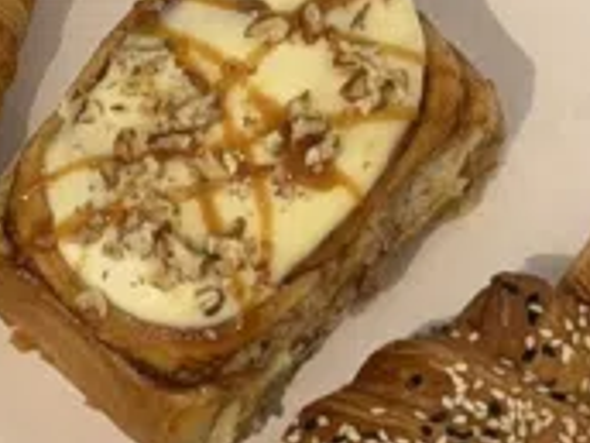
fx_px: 3051
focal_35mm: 179
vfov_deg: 8.3
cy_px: 258
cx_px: 86
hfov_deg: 11.0
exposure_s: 1/50
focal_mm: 6.76
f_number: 1.78
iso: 50
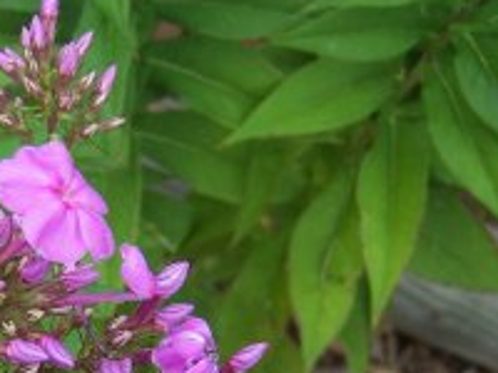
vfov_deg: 17.6
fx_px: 1180
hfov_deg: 22.8
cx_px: -17
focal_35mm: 82
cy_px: 356
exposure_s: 1/320
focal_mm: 6.3
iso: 80
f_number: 2.8
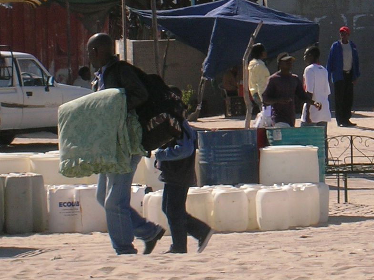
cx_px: 351
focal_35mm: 250
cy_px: 28
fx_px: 2699
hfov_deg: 7.9
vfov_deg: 5.9
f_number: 8.2
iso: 50
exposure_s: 1/193
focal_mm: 17.1
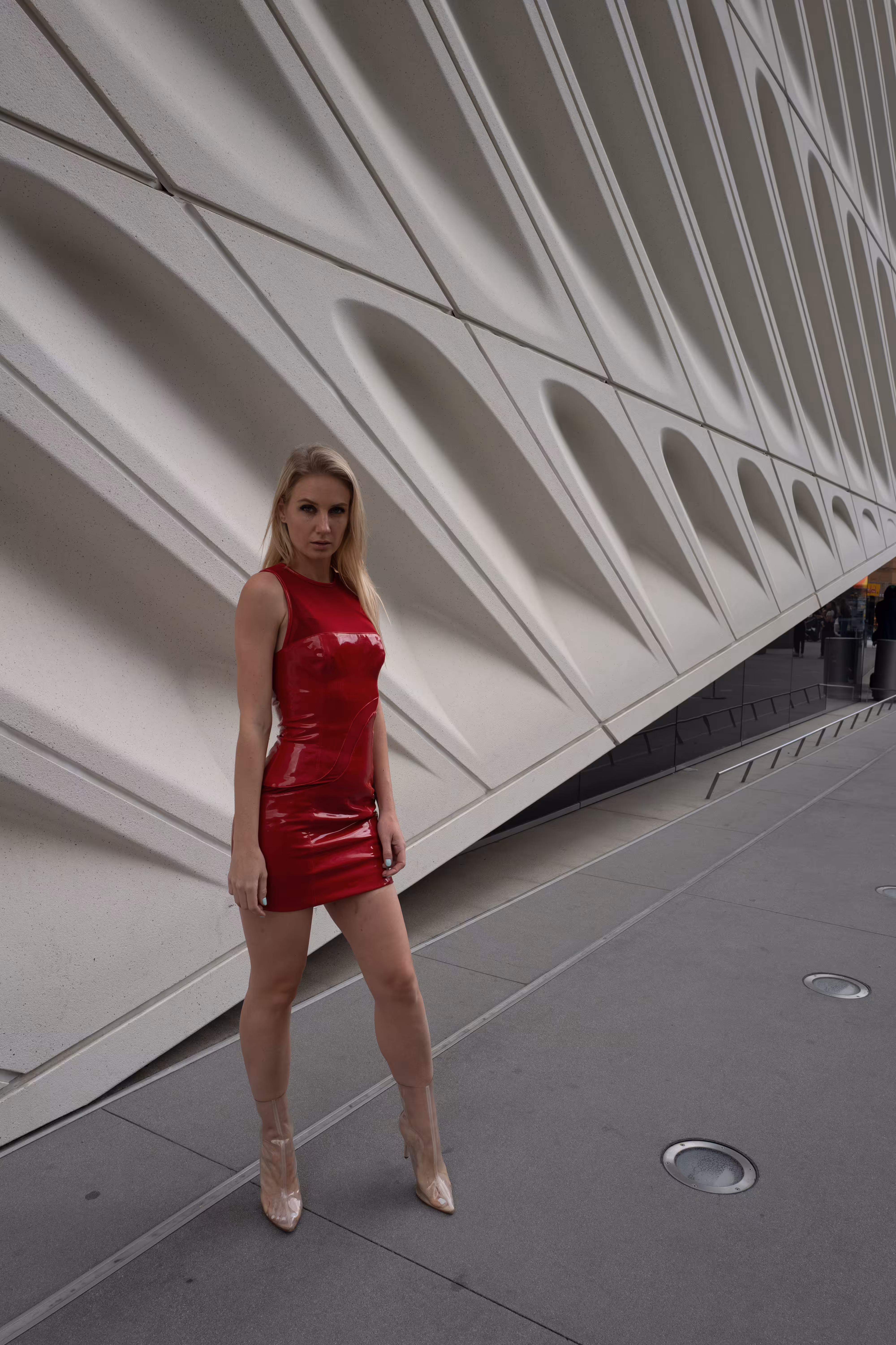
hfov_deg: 46.4
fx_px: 1045
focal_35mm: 28
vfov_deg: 65.5
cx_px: 448
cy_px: 672
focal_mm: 28
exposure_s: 1/1000
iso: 400
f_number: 6.3
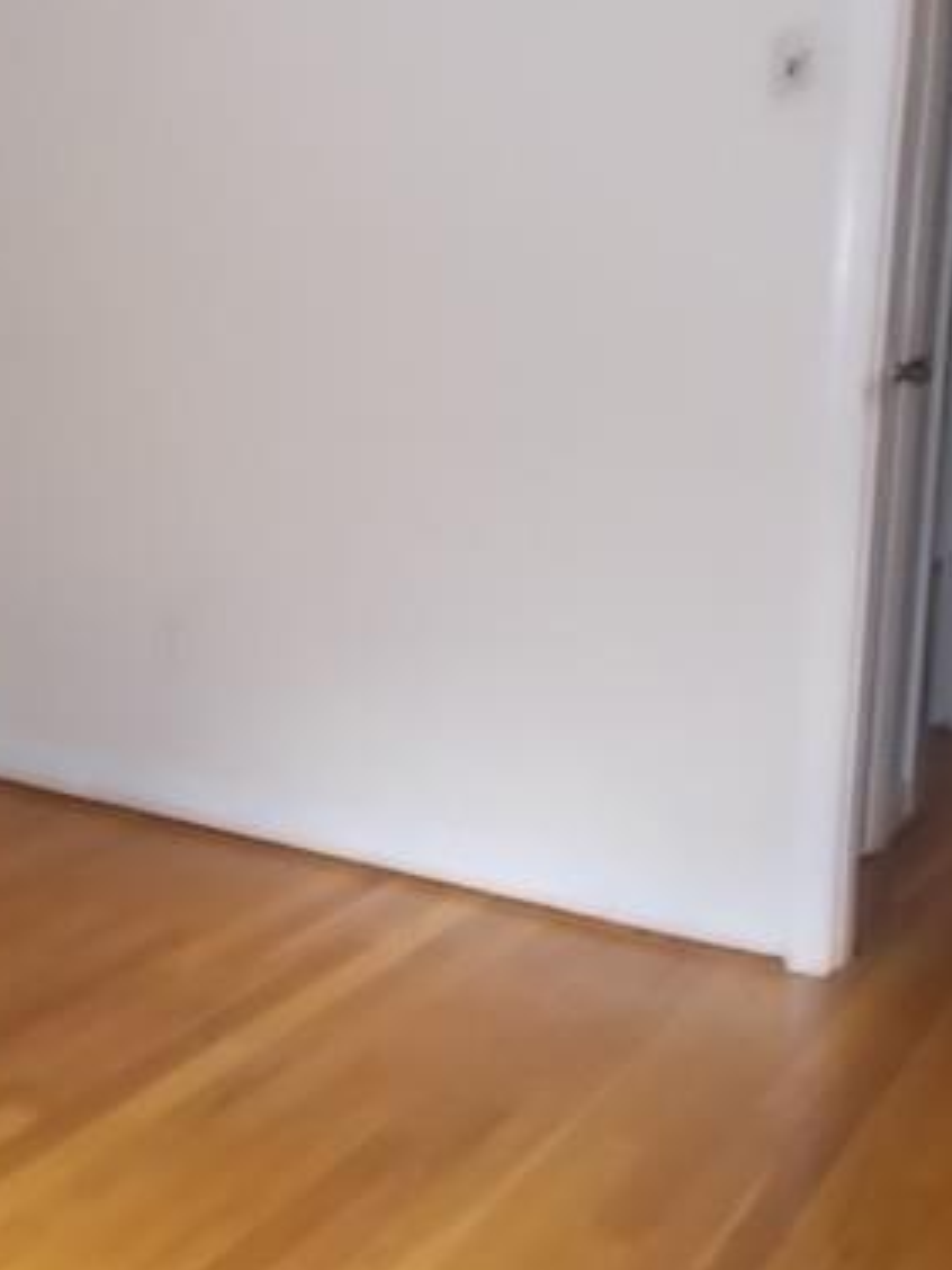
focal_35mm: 51
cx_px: -44
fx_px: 1870
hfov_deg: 26.7
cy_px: 524
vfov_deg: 37.4
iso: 200
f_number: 3.4
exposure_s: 1/25
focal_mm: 5.3
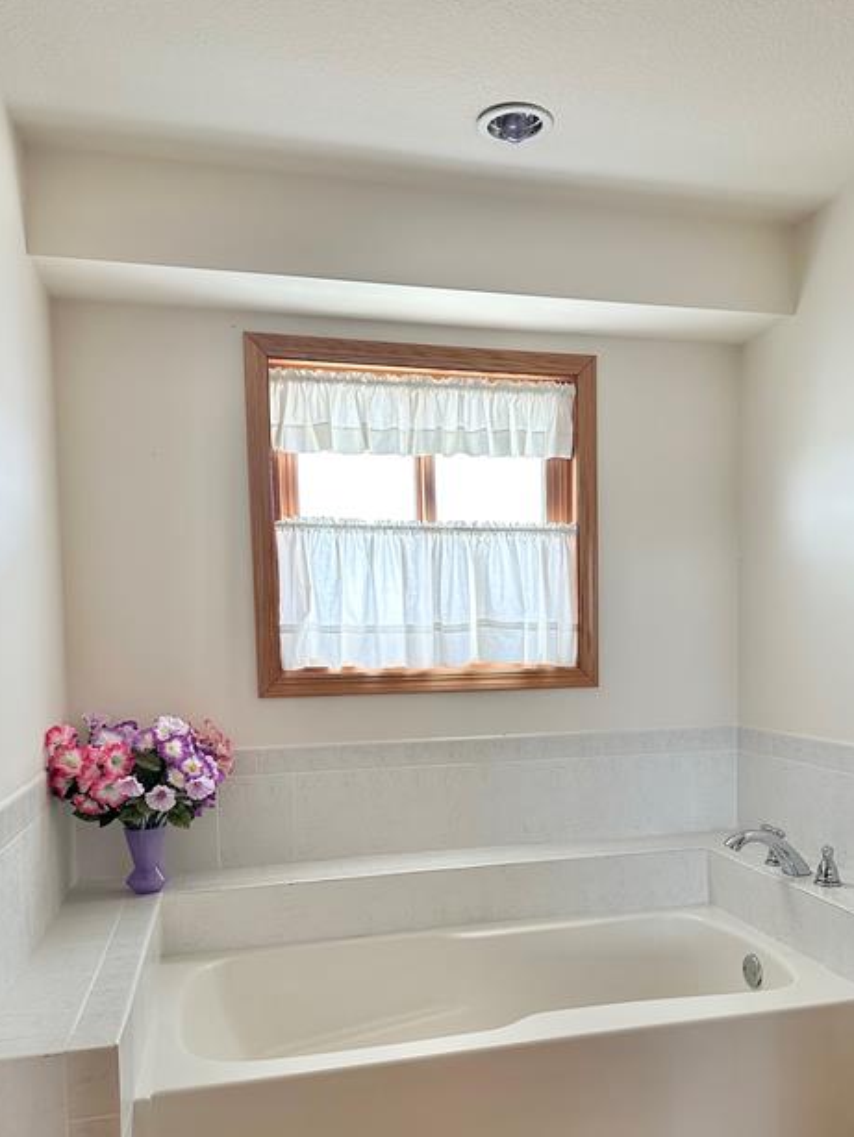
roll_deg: +0.9
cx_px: 521
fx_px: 986
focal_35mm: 30
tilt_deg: -4.0
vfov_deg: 59.3
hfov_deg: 46.5
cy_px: 698
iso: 200
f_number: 1.78
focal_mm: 6.86
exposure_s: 1/121
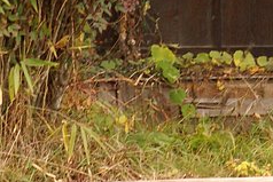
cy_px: -209
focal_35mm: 645
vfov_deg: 2.1
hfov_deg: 3.2
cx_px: 274
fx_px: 4894
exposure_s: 1/60
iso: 400
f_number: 8
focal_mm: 100
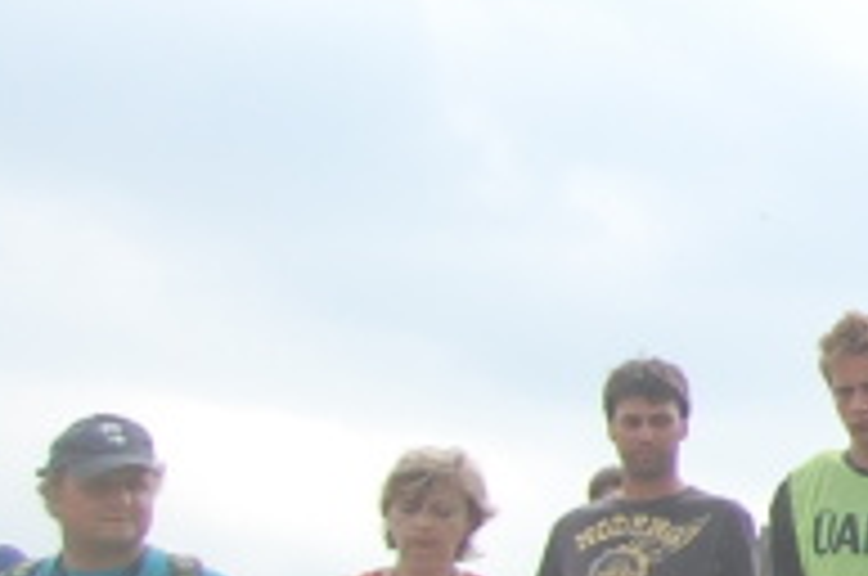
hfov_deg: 10.4
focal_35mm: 154
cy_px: 178
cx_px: 2442
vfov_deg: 8.9
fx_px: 3707
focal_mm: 18
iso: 220
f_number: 5.6
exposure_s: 1/500
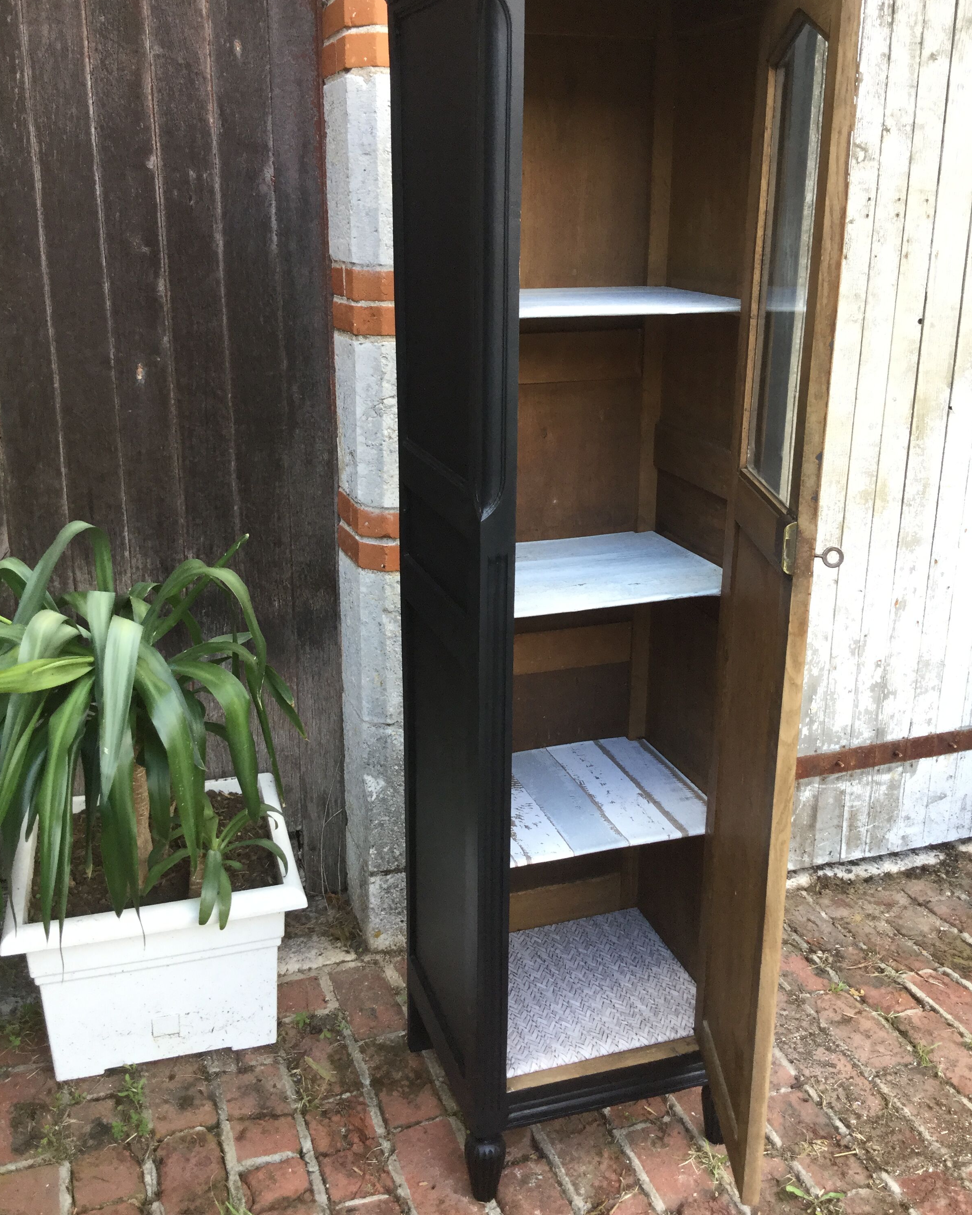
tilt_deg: -17.0
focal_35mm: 33
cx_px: 494
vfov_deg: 54.2
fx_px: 1187
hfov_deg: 44.5
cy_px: 565
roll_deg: -1.4
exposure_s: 1/33
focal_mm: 3.3
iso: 25
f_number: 2.4
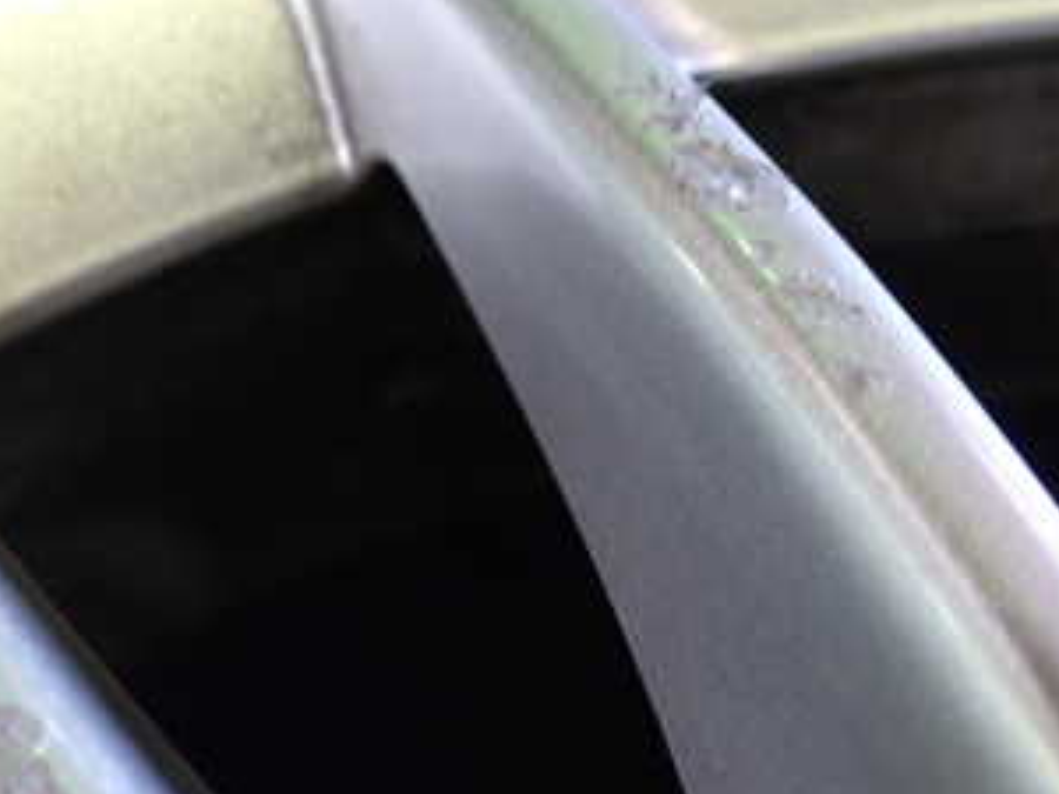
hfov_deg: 32.2
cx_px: 515
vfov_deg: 24.1
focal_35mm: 60
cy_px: 610
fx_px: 1836
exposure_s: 1/30
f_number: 2.3
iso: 250
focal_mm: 5.4
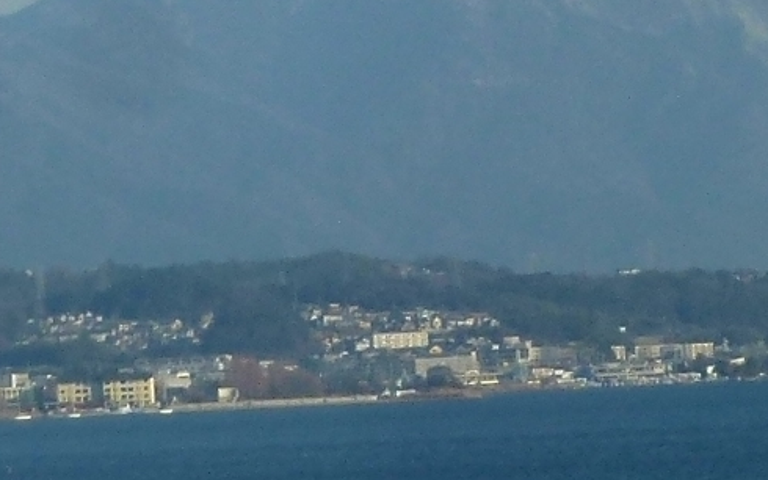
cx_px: -506
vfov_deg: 2.3
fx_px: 12053
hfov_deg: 3.6
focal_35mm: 576
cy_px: -55
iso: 100
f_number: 5
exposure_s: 1/500
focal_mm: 18.7
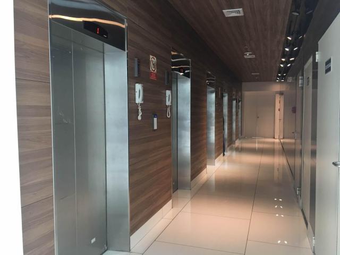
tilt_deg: -3.0
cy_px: 128
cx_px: 170
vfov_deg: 48.2
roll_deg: -1.0
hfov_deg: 61.7
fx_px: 285
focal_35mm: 29
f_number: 2.2
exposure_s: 1/30
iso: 100
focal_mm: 4.15
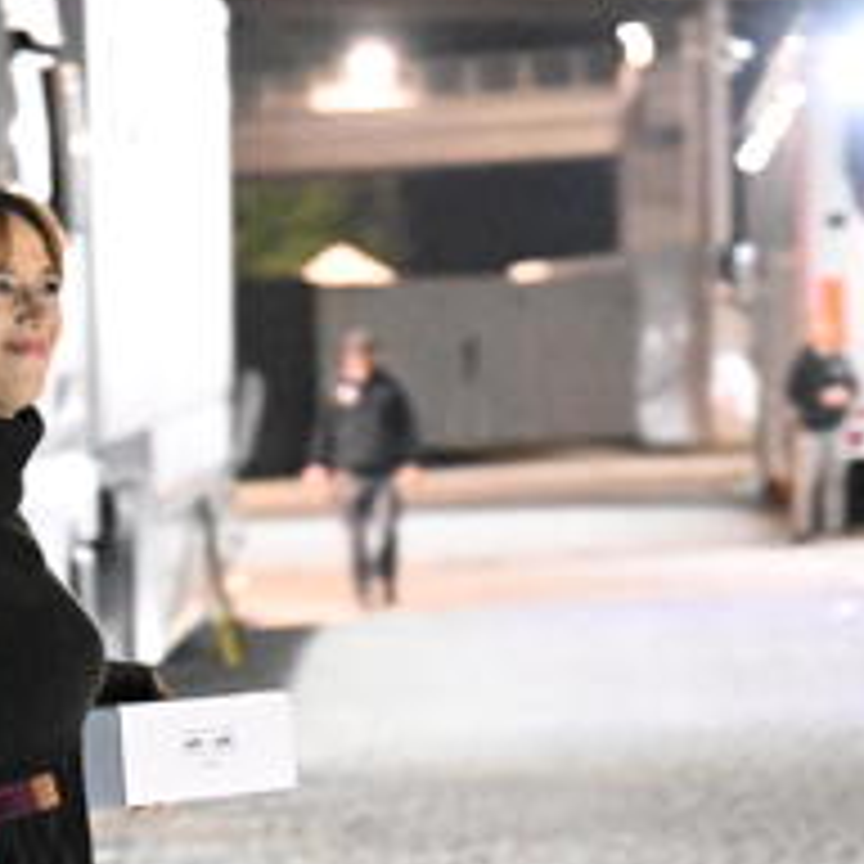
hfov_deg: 8.1
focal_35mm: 214
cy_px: 783
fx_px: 6043
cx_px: -162
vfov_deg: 8.2
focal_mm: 70
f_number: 2.8
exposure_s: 1/100
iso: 25600
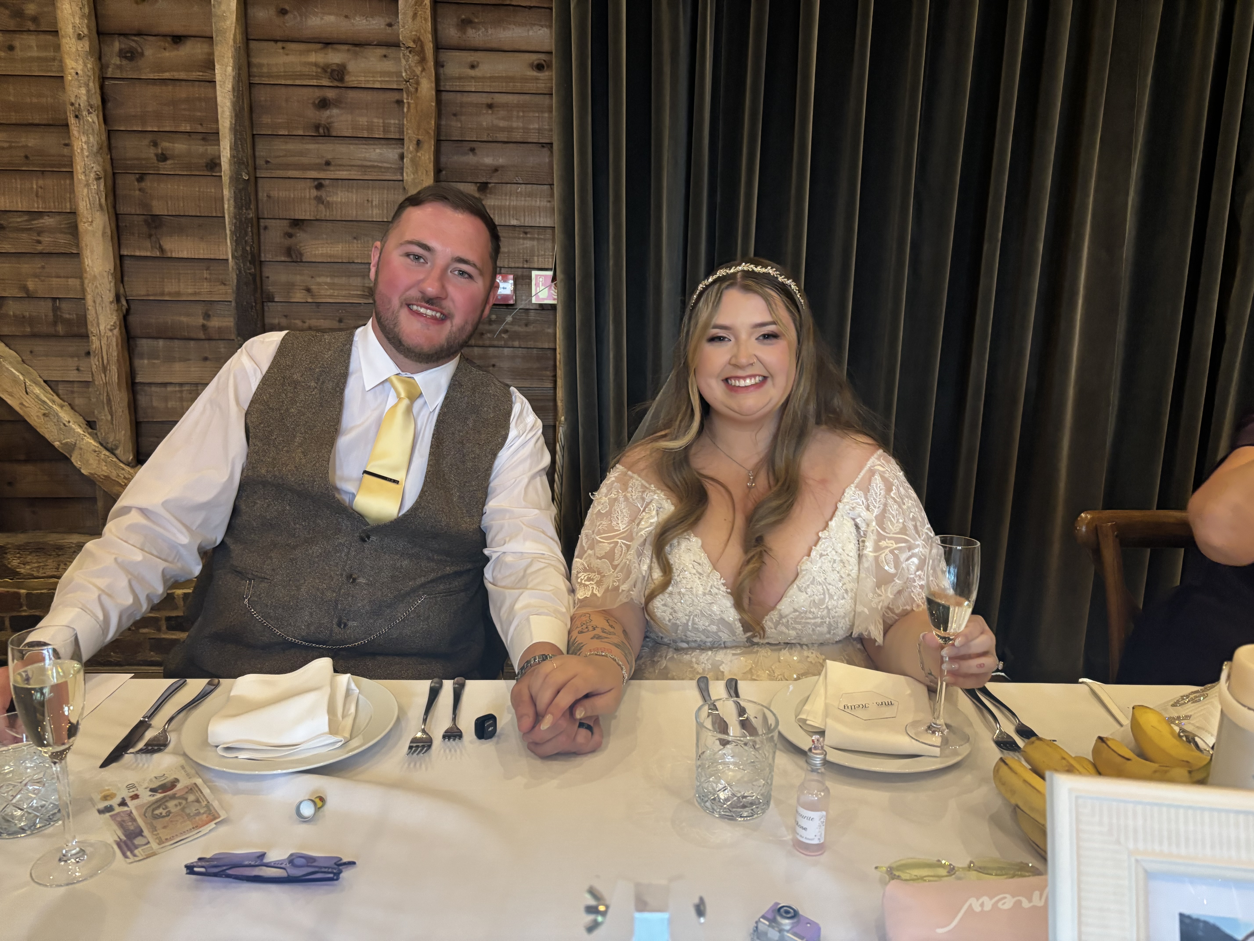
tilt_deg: -12.7
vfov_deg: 53.1
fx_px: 942
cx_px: 627
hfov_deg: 67.3
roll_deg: -1.1
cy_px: 470
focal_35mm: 26
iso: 500
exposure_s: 1/33
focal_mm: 5.96
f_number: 1.6
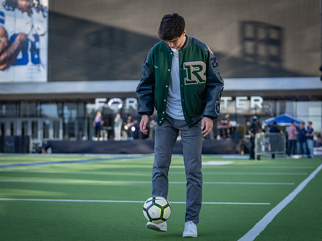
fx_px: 746
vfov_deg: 18.3
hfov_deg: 24.4
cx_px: 163
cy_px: 120
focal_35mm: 80
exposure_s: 1/1000
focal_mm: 70
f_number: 2.8
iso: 250
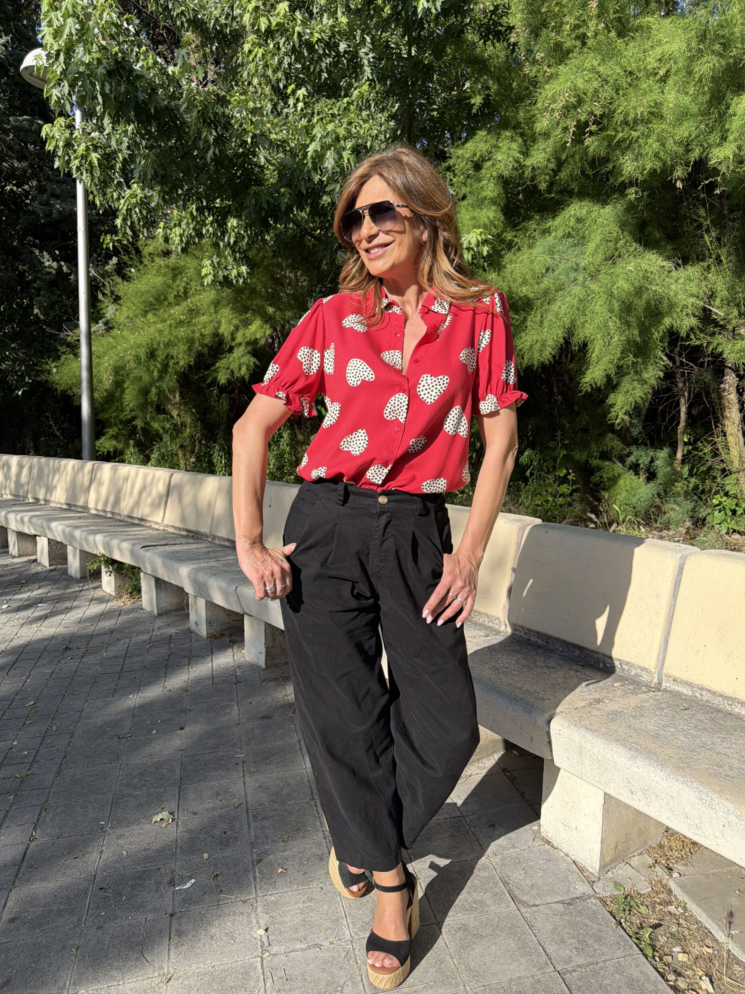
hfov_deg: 54.9
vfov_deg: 69.4
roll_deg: +0.0
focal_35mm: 25
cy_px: 499
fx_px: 718
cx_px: 375
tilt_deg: -6.5
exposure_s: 1/2703
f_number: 1.78
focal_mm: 6.76
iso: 80
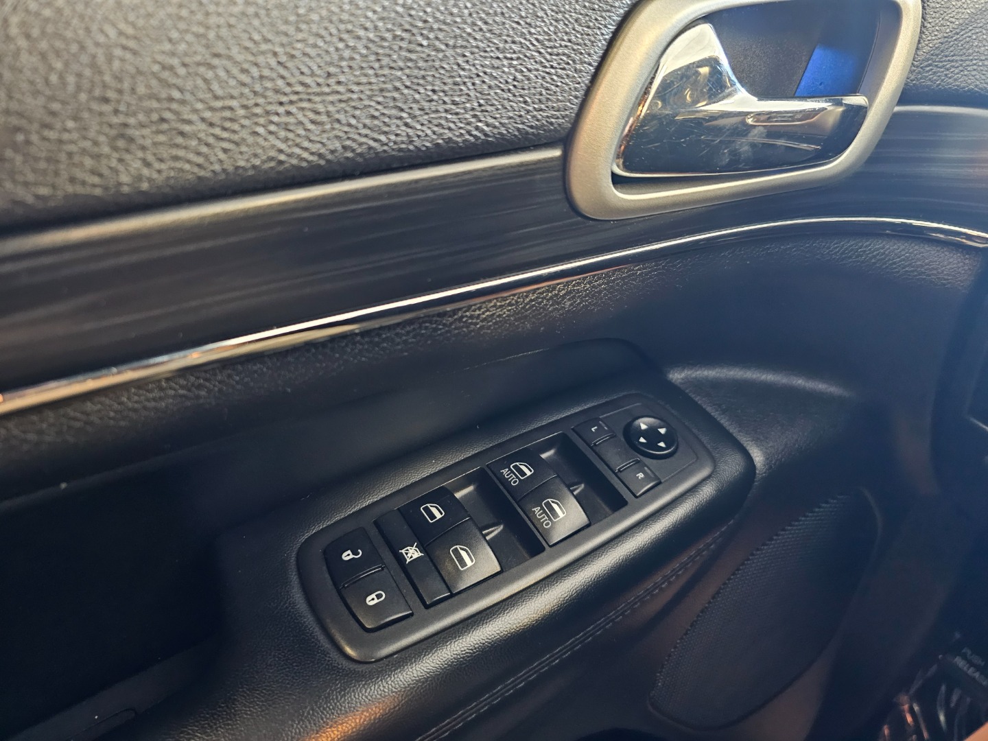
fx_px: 656
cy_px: 370
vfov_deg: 58.9
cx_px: 494
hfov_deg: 73.9
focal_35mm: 23
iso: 1600
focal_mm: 6.3
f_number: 1.7
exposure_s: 1/24
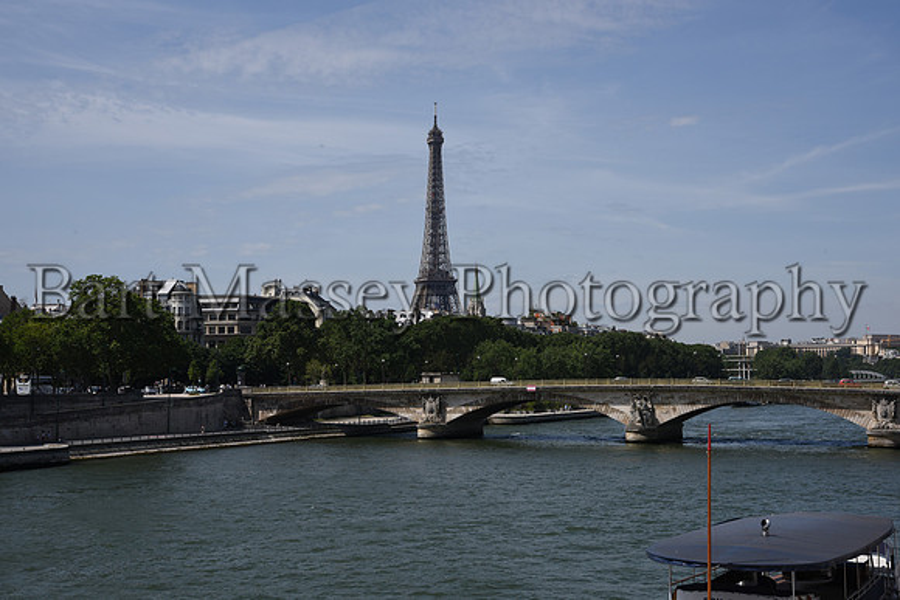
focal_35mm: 55
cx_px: 450
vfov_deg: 24.6
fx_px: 1375
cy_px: 300
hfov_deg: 36.2
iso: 140
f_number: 16
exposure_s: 1/200
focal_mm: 55
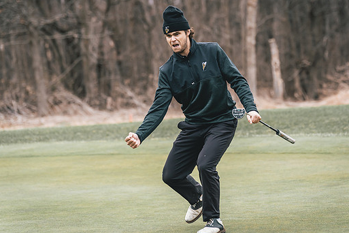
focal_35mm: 143
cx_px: 200
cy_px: 85
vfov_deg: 9.6
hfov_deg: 14.3
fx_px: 1386
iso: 640
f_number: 2.8
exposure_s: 1/4000
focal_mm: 106
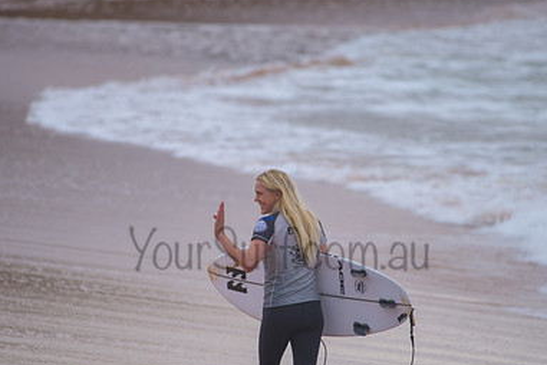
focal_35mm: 762
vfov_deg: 1.8
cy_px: 236
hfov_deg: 2.7
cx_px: 277
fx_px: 11577
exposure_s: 1/2000
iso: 400
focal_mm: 500
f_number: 5.6
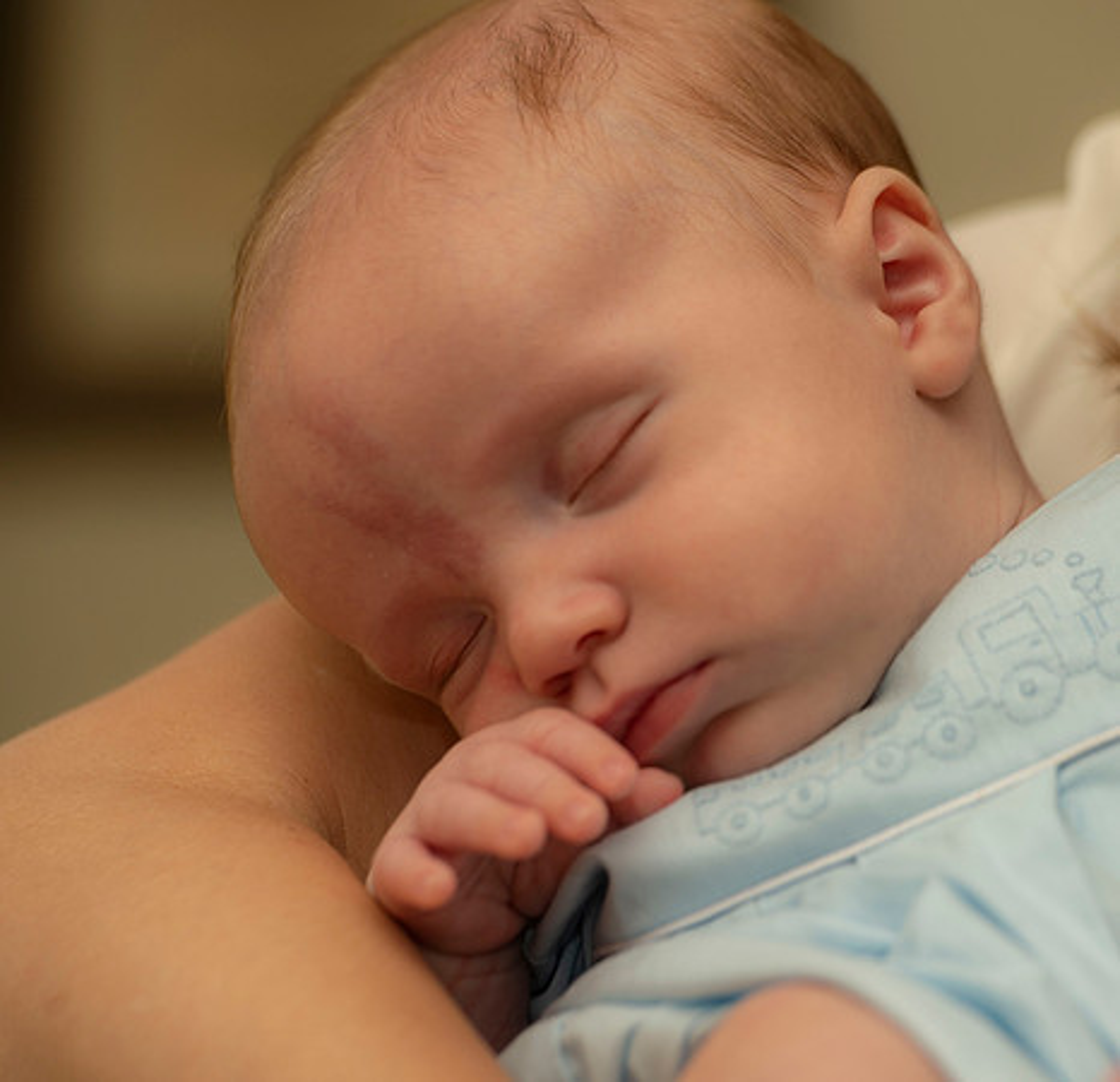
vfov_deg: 6.4
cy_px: 582
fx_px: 9715
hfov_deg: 6.6
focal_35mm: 270
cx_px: 701
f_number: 5
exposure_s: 1/200
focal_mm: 200
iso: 160
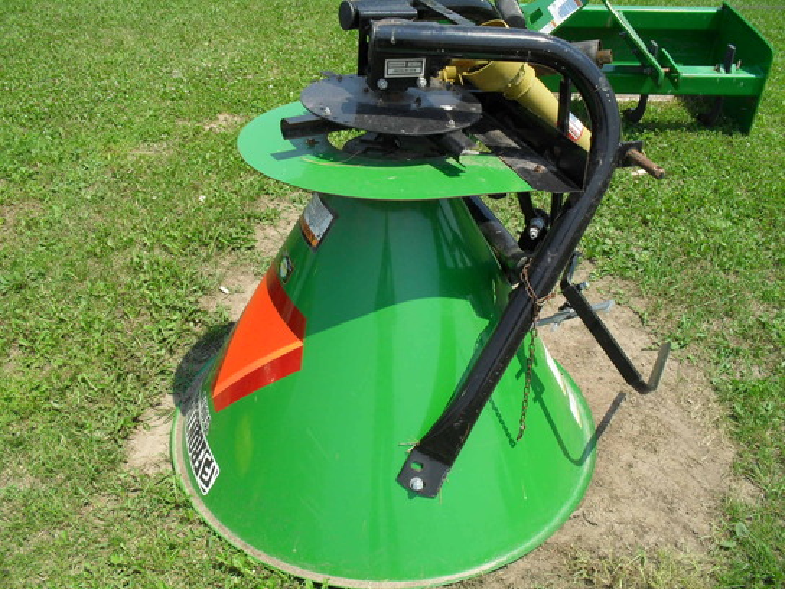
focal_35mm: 35
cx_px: 392
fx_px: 794
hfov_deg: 52.6
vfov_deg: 40.7
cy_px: 294
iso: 100
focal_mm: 6.3
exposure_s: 1/125
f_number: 8.4
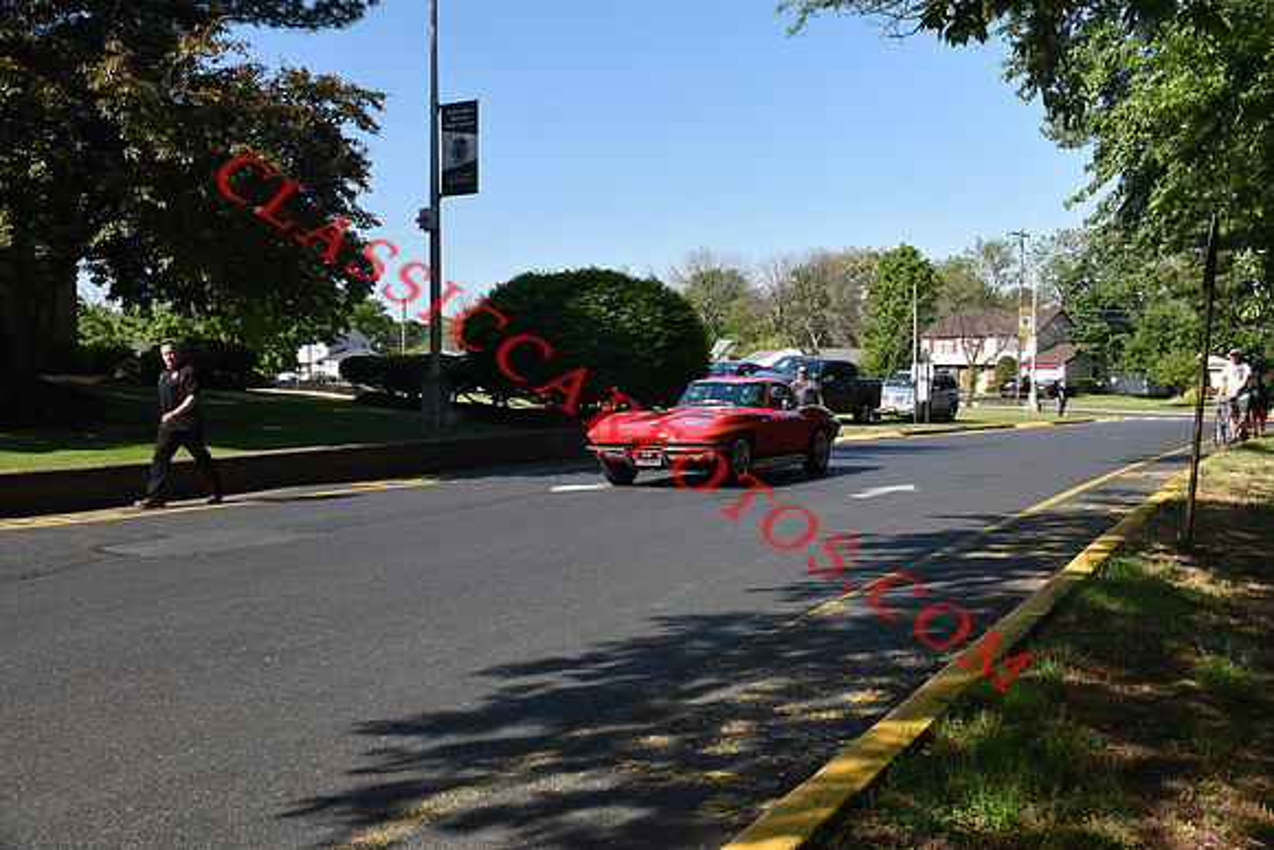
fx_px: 1274
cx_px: 637
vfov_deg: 36.9
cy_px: 425
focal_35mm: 36
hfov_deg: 53.1
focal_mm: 24
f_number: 8
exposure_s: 1/250
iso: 400
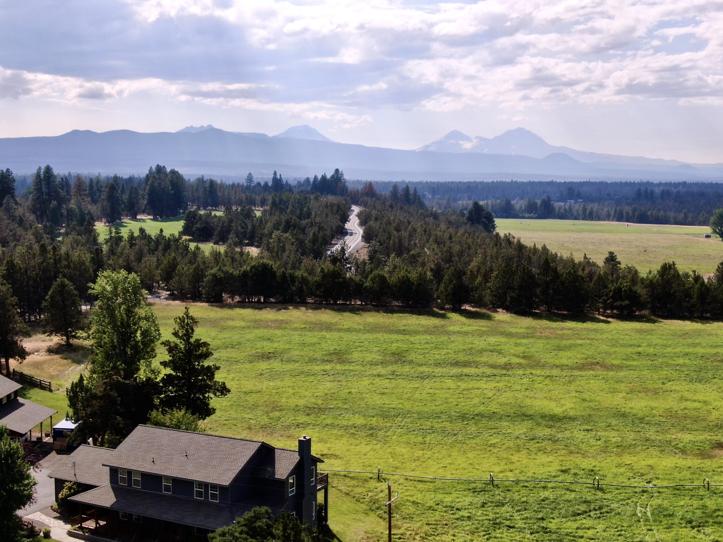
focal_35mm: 48
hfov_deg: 39.7
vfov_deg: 30.3
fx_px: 1003
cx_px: 362
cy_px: 271
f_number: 3.8
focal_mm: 8.6
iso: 100
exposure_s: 1/800
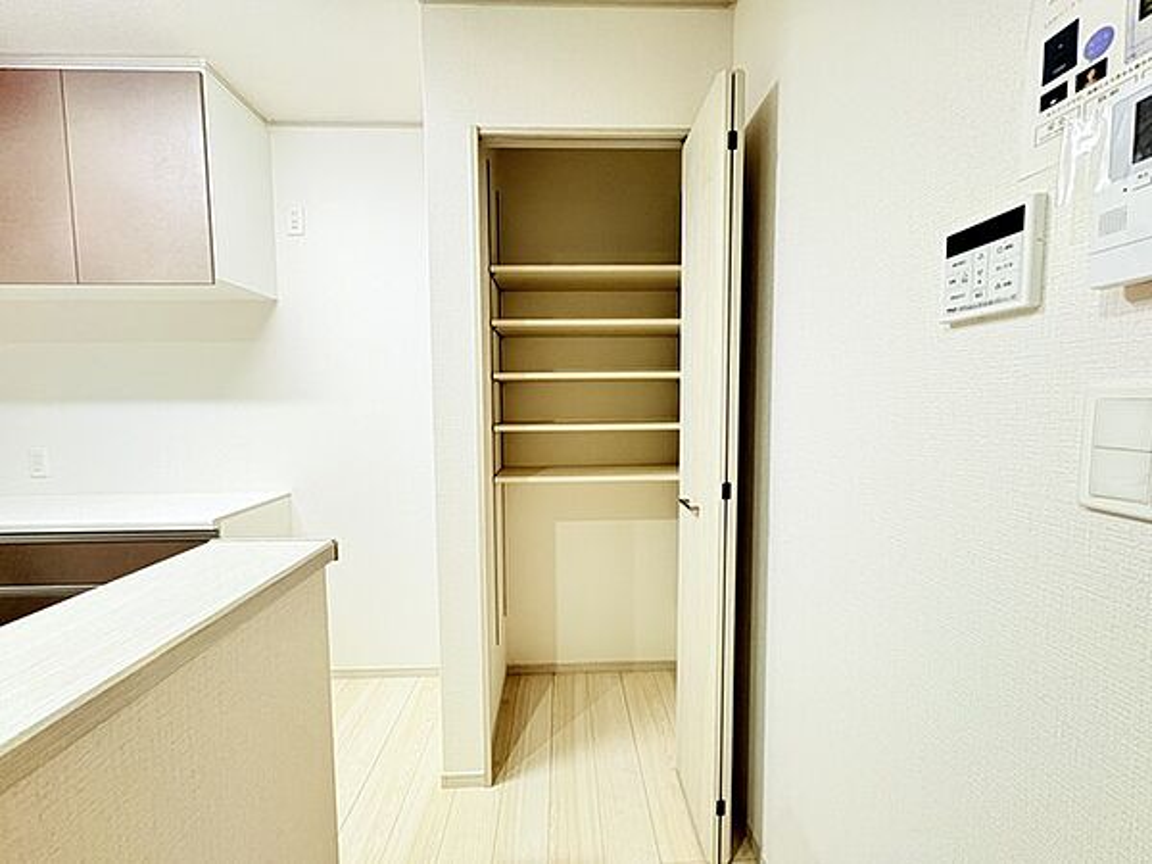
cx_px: 576
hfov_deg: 102.1
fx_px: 466
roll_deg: -0.6
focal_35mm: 14
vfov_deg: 85.7
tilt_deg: -1.3
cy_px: 432
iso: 250
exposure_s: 1/50
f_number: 2.2
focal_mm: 2.22
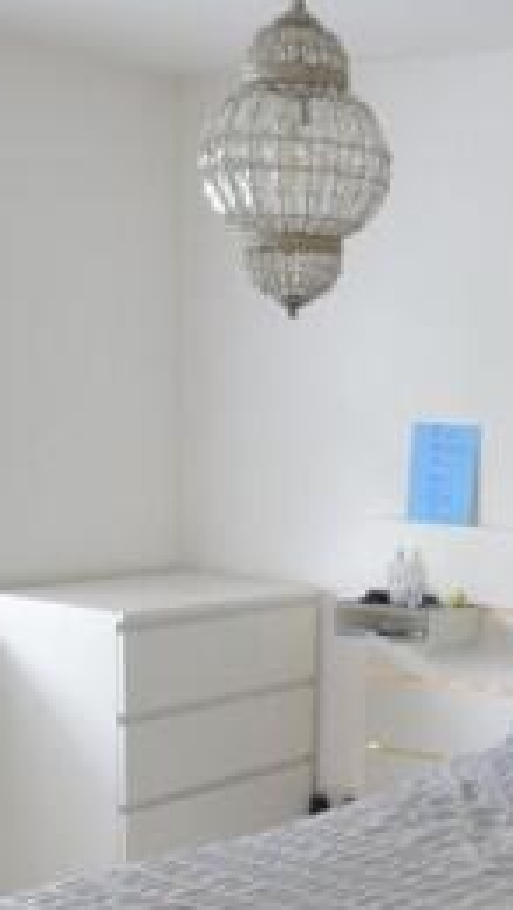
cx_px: 450
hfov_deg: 19.1
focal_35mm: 62
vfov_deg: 30.7
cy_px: 963
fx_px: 1497
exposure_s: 1/5
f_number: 8
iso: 400
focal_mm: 10
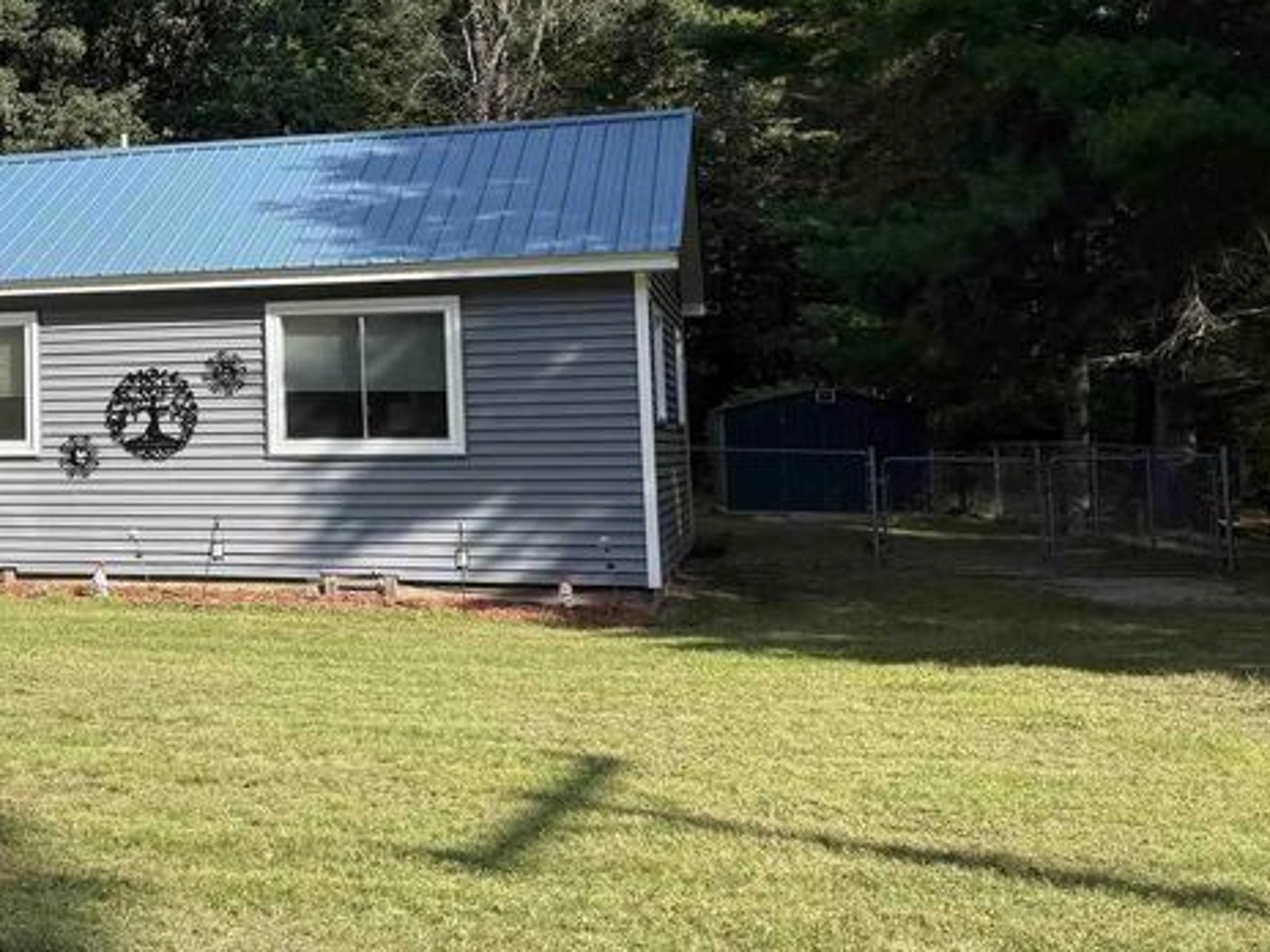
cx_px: -30
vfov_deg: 27.2
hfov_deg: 32.9
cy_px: 252
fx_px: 1944
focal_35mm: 53
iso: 80
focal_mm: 6.76
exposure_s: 1/2611
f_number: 1.78
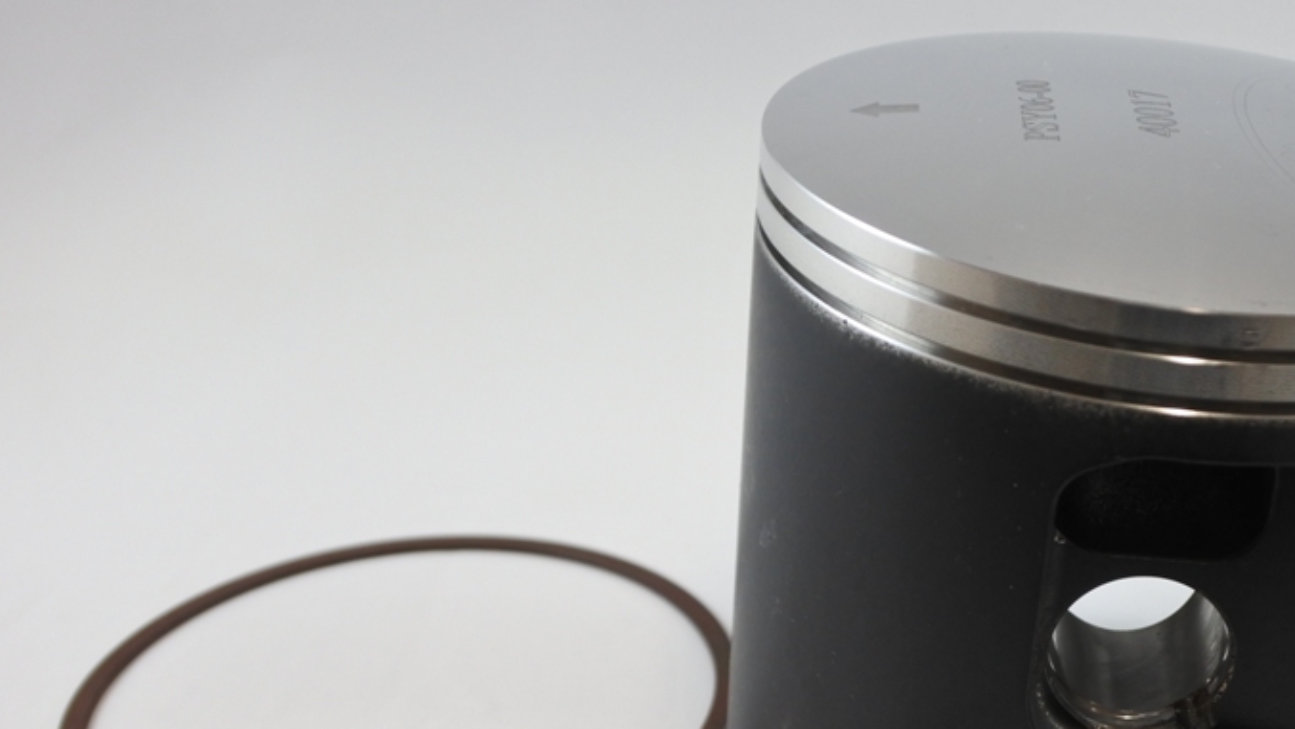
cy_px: 631
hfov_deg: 33.4
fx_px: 2129
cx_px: 918
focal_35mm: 62
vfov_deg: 19.1
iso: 400
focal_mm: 13.4
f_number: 4
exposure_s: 1/160
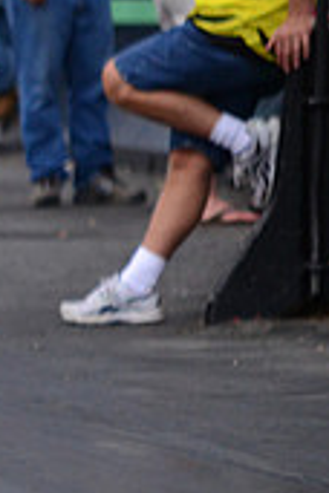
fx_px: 11482
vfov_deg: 2.5
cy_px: 404
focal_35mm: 838
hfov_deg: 1.6
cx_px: -499
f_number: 5.6
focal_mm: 165
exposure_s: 1/2000
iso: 1000
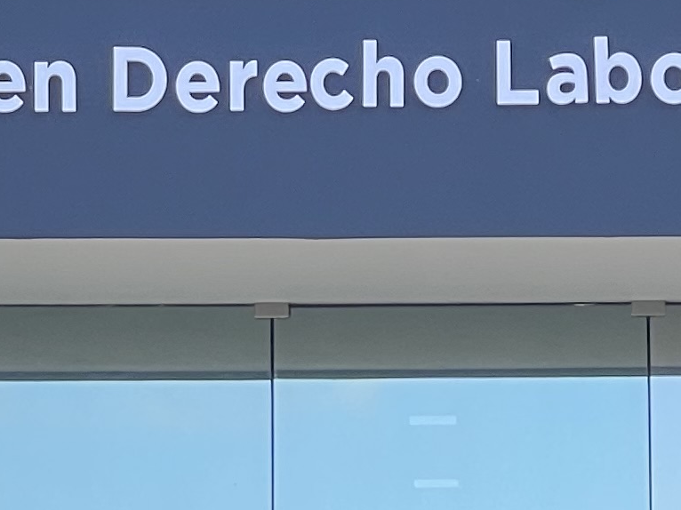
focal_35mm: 337
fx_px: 6628
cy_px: 833
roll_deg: +0.6
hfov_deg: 5.9
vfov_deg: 4.4
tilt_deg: +6.2
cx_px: 773
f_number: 2.2
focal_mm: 7.5
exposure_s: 1/499
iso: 20
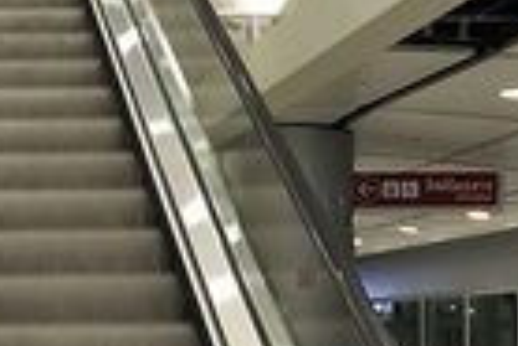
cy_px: 363
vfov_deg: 12.5
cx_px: -130
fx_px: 1556
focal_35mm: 108
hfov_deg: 17.8
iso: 250
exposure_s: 1/10
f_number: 5.6
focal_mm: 10
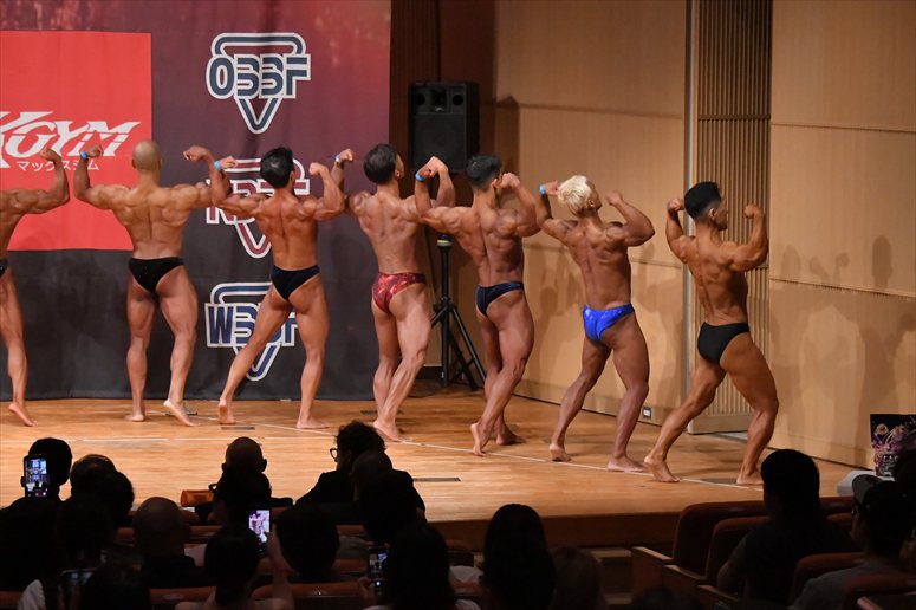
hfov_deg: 13.1
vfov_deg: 8.7
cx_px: 458
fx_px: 3993
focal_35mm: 157
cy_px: 305
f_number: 5.6
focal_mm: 105
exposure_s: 1/400
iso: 10000
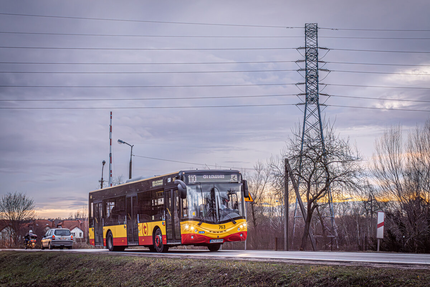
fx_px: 806
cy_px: 144
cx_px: 215
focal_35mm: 68
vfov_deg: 20.2
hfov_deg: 29.9
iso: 800
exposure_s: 1/250
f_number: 7.1
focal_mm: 45
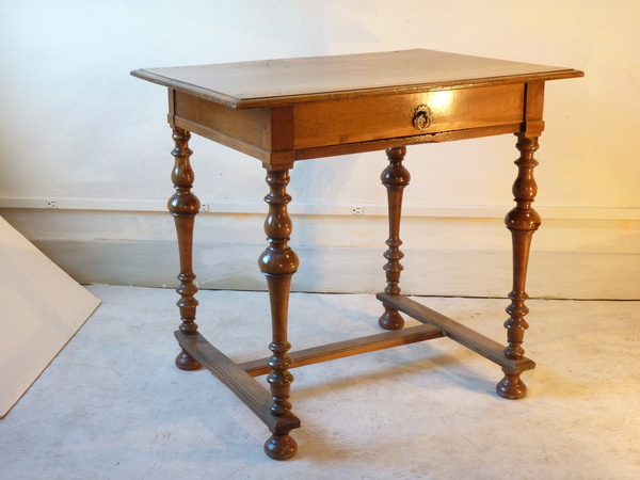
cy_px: 240
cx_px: 320
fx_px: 961
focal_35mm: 52
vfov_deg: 28.0
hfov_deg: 36.8
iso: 400
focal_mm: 8.5
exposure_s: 1/25
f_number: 3.8
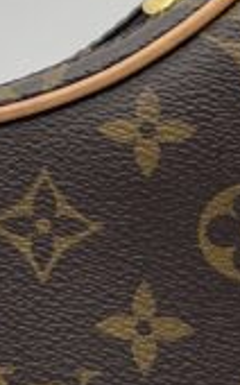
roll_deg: +0.9
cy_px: 183
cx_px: -165
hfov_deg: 7.7
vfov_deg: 12.6
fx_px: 1740
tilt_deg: -9.5
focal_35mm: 166
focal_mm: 5.7
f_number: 1.5
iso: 32
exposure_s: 1/105
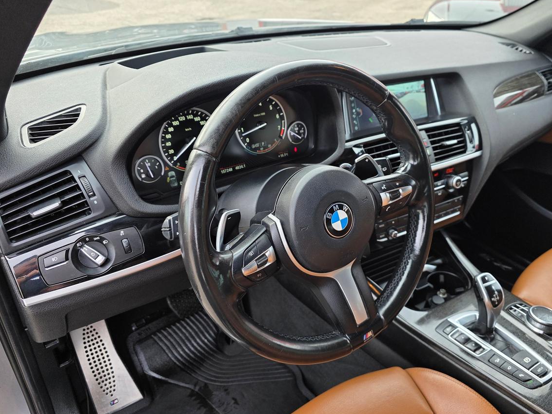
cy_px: 217
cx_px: 296
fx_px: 415
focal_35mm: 26
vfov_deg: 53.0
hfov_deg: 67.2
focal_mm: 6.3
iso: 50
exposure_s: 1/180
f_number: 1.7
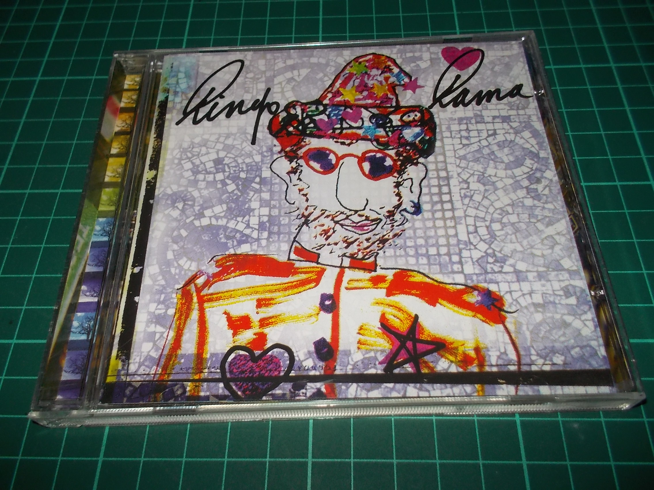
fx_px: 548
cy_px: 245
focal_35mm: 29
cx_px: 327
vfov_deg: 48.2
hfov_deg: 61.7
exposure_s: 1/30
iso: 200
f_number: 3.3
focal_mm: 4.1
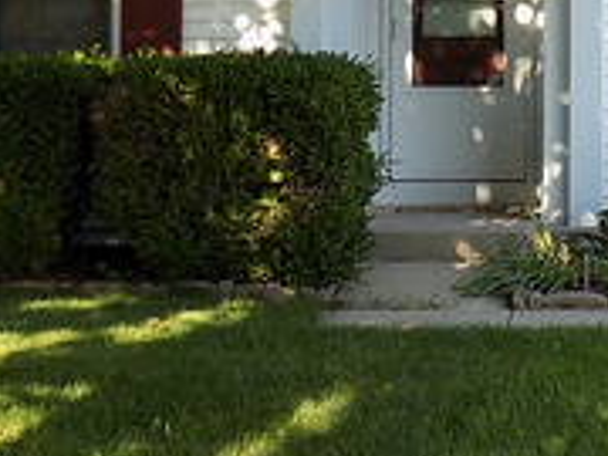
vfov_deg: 17.6
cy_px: 24
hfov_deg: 23.1
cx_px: 564
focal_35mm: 82
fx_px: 1440
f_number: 3.1
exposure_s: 1/125
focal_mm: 4
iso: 80
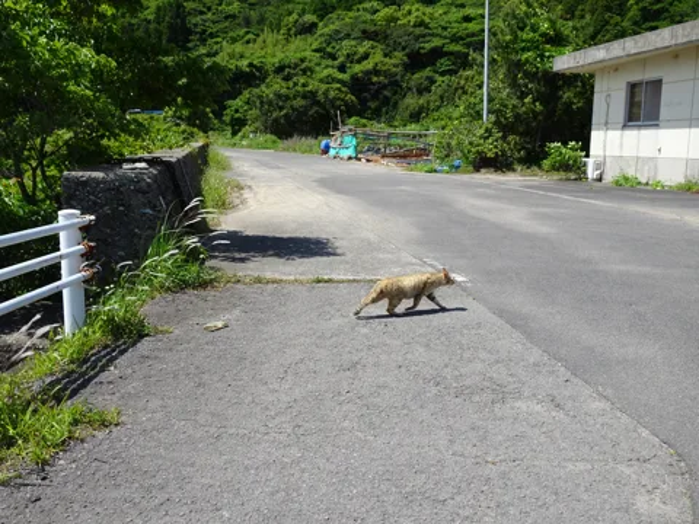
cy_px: 262
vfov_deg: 41.8
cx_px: 350
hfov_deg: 54.0
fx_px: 687
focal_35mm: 34
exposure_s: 1/500
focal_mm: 5.79
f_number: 4
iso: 80
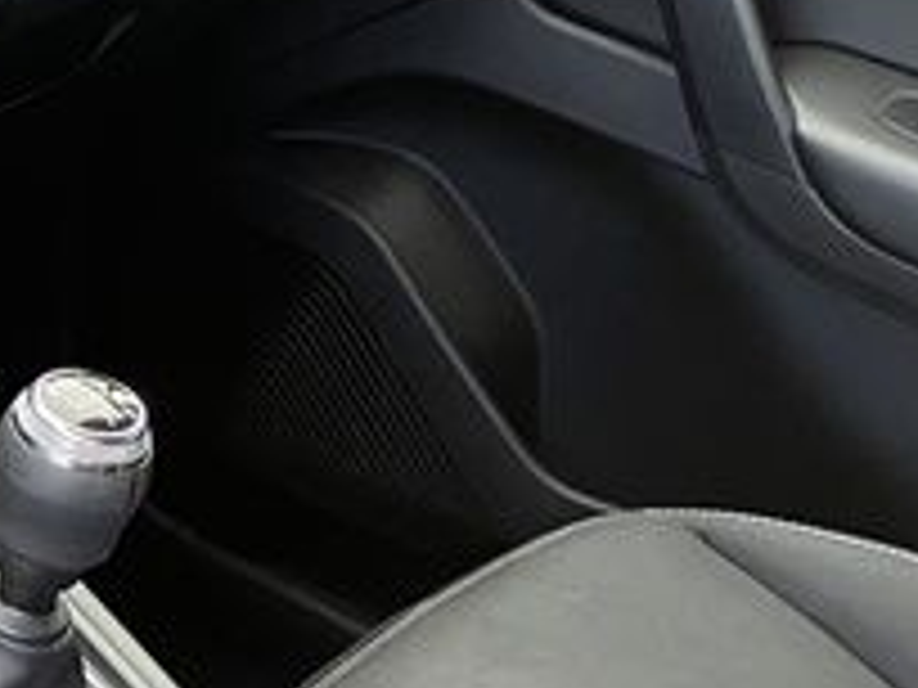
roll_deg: -7.5
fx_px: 2917
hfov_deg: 16.7
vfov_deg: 13.5
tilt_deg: -28.5
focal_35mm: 110
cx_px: -328
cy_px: 346
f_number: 1.8
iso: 80
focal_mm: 3.99
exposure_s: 1/70
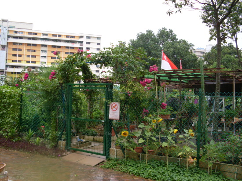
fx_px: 266
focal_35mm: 38
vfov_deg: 37.7
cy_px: 90
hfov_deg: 49.0
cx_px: 121
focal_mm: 6.3
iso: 80
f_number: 2.8
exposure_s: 1/180
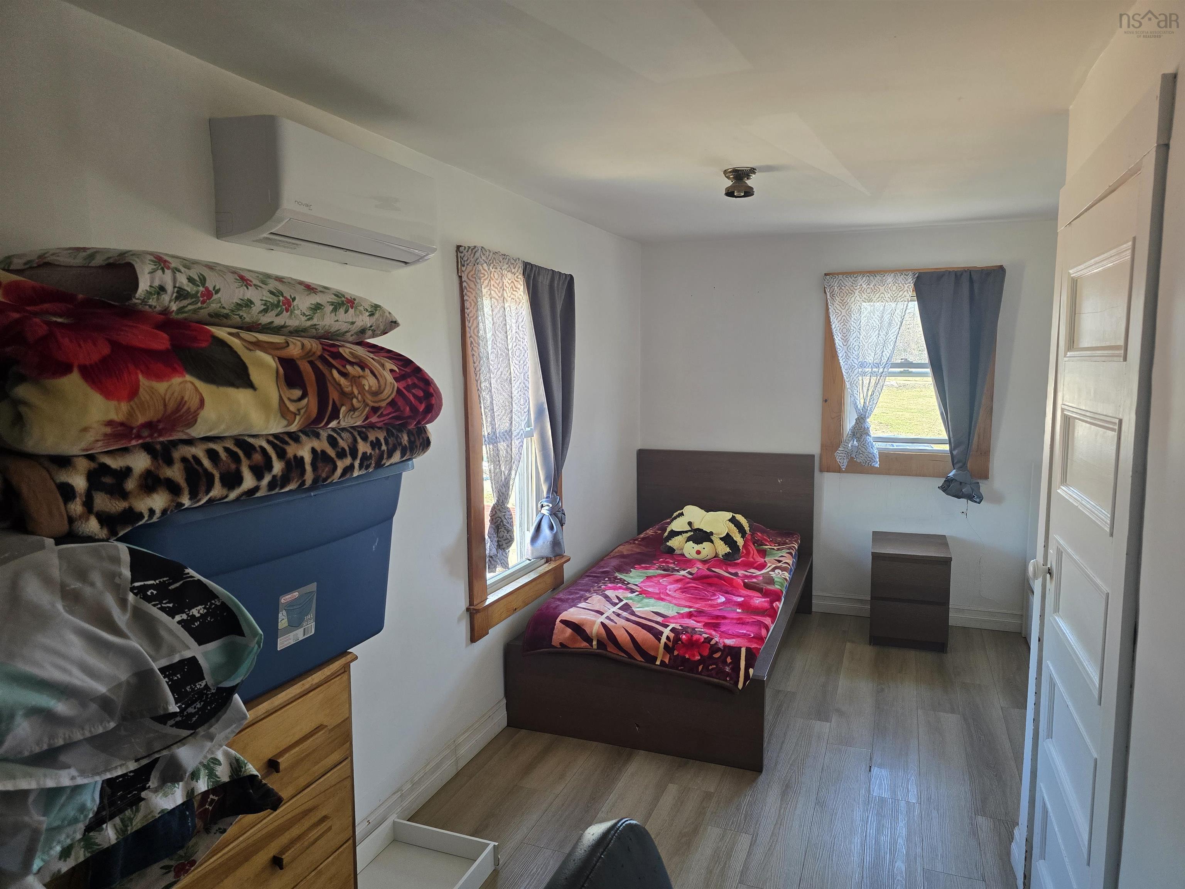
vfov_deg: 58.9
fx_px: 787
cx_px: 592
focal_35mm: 23
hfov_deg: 73.9
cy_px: 444
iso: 200
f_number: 1.7
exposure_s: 1/180
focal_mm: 6.3
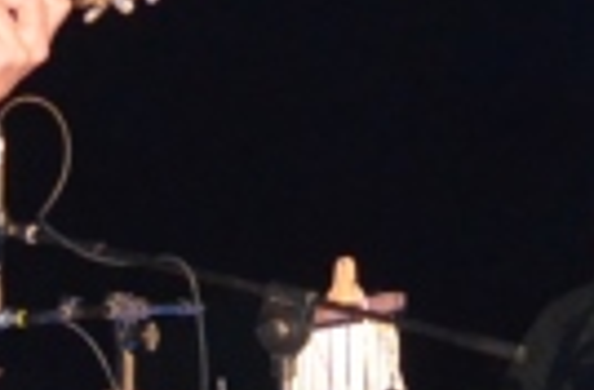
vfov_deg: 4.5
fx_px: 4911
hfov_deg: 6.9
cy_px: 328
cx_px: -142
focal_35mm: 299
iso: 3200
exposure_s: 1/60
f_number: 4.2
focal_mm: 26
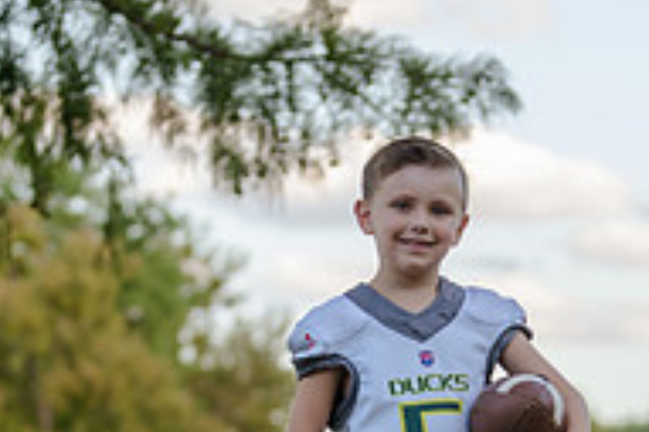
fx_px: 3837
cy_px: 430
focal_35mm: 213
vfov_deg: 6.4
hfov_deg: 9.7
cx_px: 384
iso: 160
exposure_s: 1/320
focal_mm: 70
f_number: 2.8
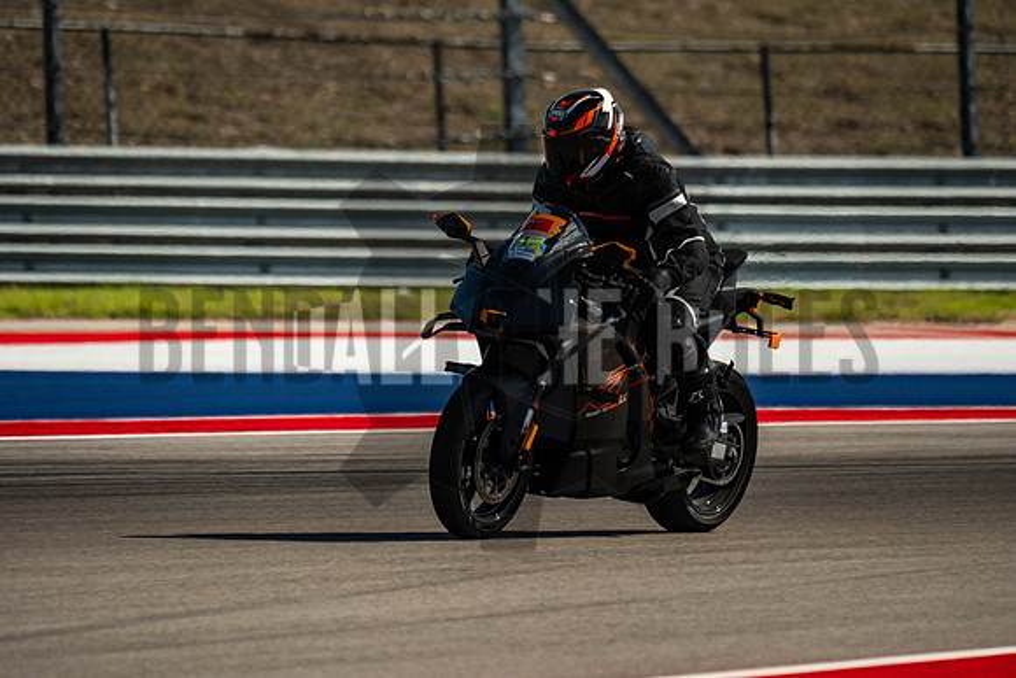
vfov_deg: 2.3
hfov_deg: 3.4
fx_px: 16937
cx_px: 508
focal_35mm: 600
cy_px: 339
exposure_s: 1/1000
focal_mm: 400
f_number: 5.6
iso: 500
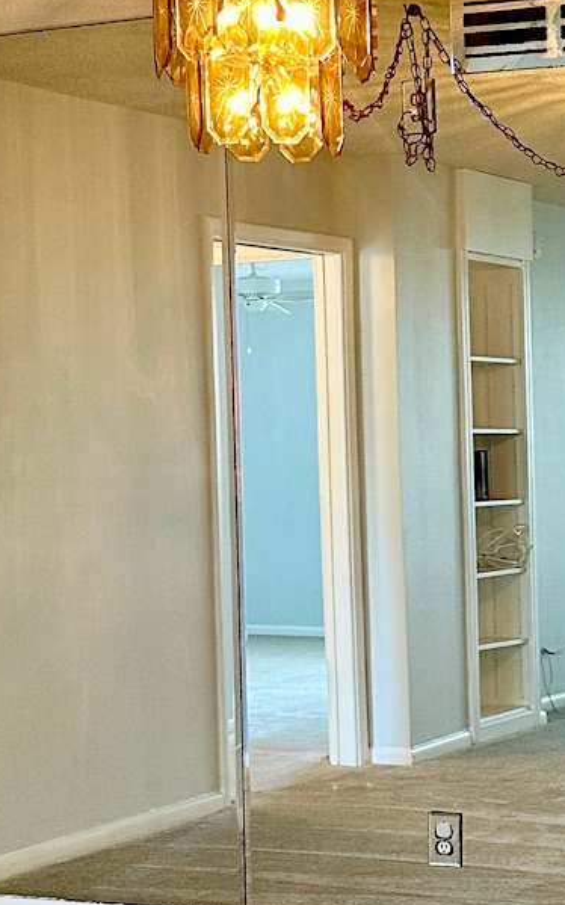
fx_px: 2145
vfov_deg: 23.8
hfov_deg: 14.8
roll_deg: +1.2
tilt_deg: +0.3
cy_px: 465
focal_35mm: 87
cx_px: 560
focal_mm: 6.86
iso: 160
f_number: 1.78
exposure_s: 1/60
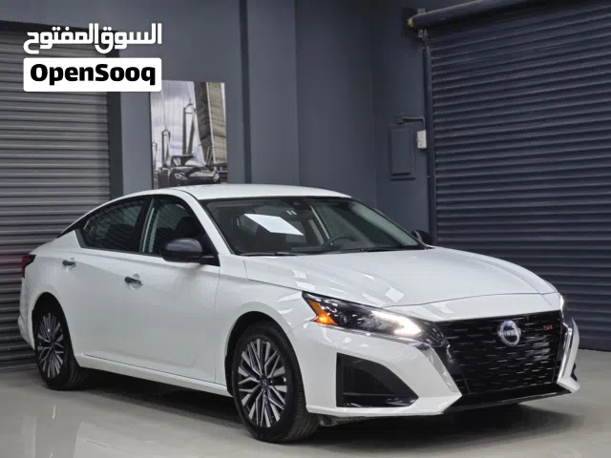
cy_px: 229
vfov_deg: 21.3
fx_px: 1218
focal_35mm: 69
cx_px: 306
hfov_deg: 28.2
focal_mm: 7.9
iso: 80
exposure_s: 1/100
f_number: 2.4
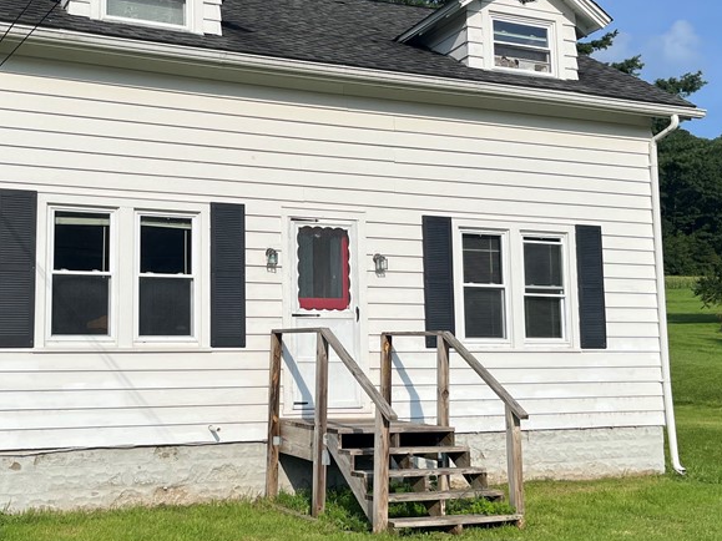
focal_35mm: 46
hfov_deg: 41.0
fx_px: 959
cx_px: 278
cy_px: 256
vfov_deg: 31.5
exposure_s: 1/6897
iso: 50
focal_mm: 5.1
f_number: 1.6
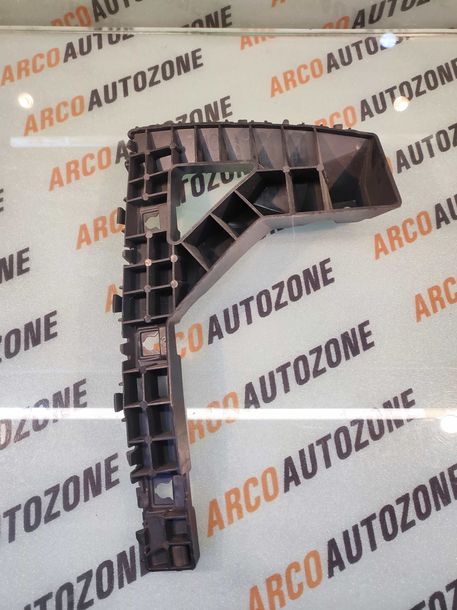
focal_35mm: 18
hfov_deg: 71.5
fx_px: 317
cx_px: 217
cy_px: 307
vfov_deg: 87.8
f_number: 1.79
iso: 140
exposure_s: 1/33
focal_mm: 4.74
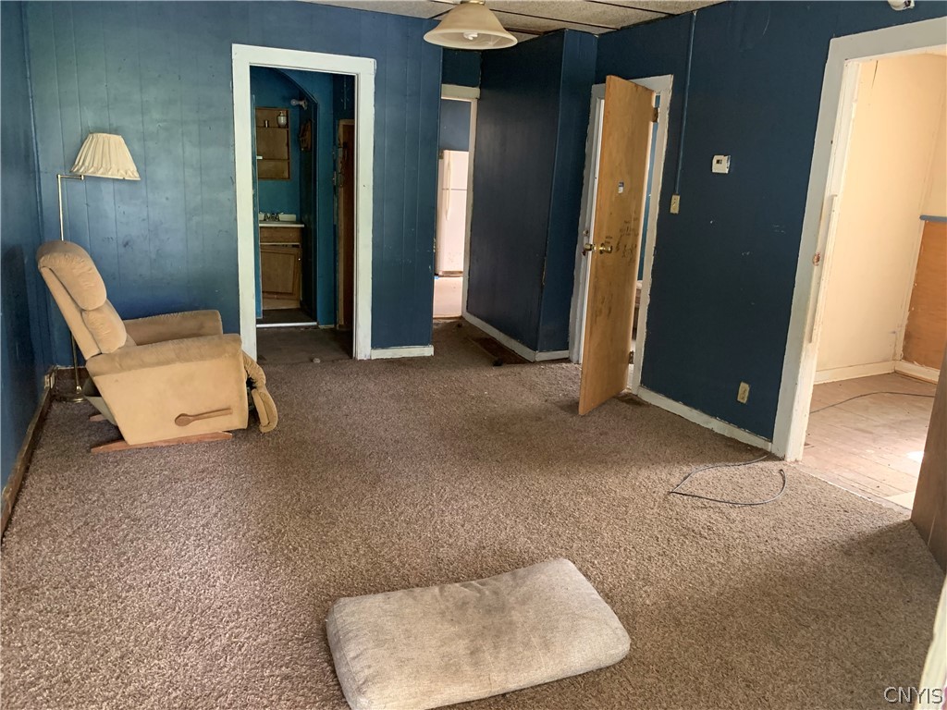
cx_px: 474
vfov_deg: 53.1
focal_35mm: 26
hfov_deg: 67.3
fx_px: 711
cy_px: 355
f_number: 1.8
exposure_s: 1/60
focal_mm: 4.25
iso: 320
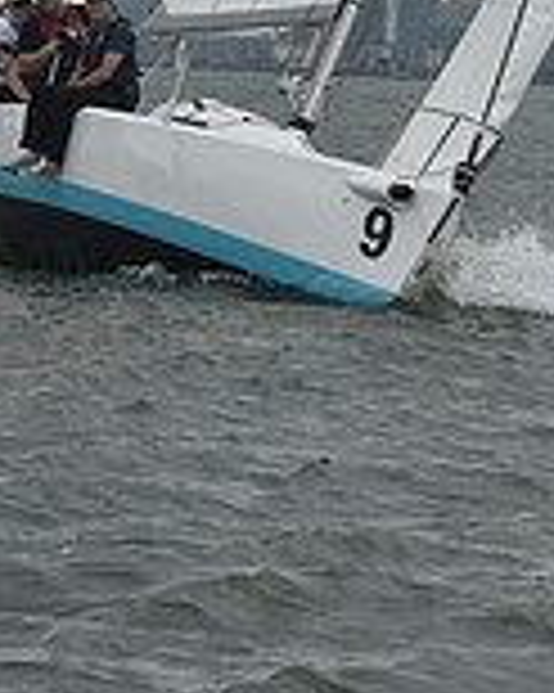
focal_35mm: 247
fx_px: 5067
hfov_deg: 6.2
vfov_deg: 7.7
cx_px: 498
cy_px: -369
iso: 400
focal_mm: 70
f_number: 10
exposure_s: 1/800
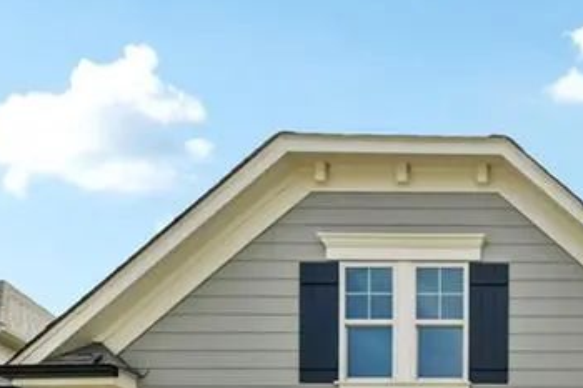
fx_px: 664
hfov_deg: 38.6
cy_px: 500
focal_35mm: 41
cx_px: 651
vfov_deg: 27.4
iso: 400
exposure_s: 1/1600
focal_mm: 14
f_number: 8
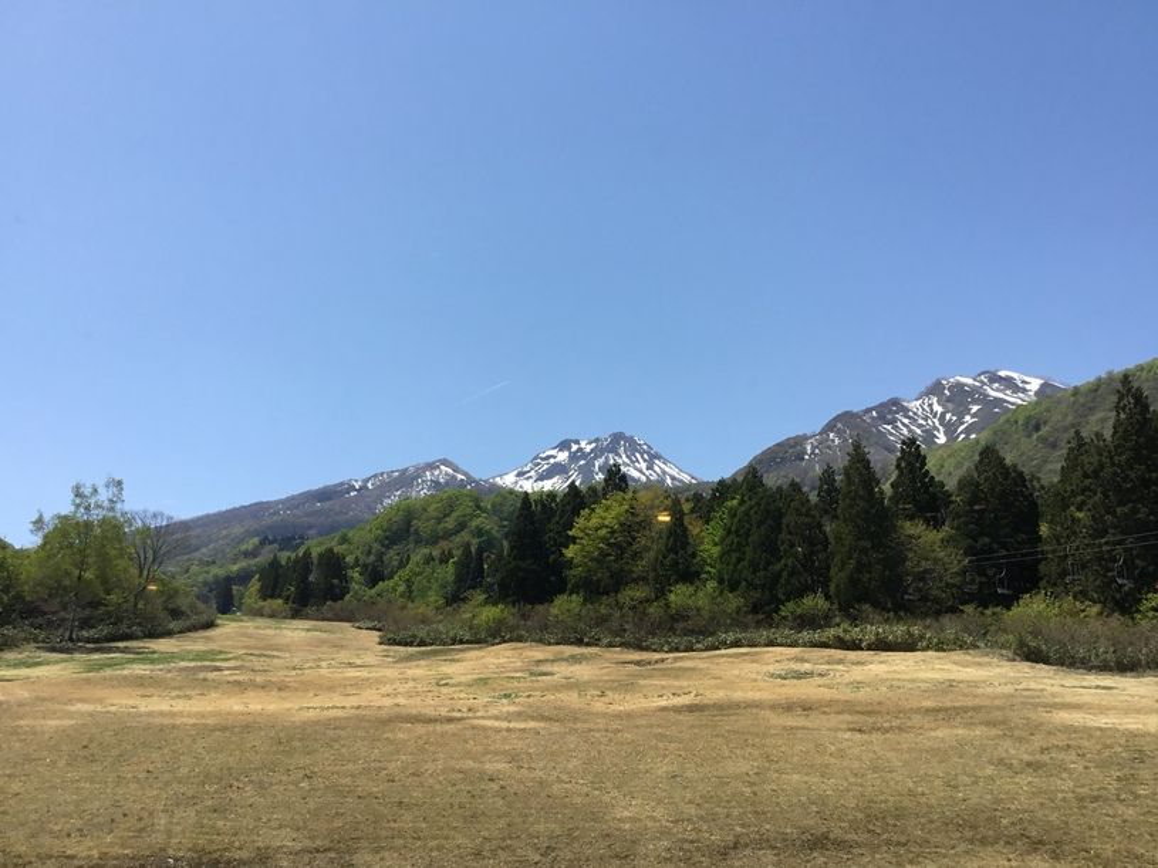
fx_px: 1037
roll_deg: +0.3
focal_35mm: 31
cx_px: 579
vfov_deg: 45.4
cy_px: 434
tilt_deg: +18.6
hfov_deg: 58.4
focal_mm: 3.3
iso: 25
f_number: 2.4
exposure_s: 1/1164
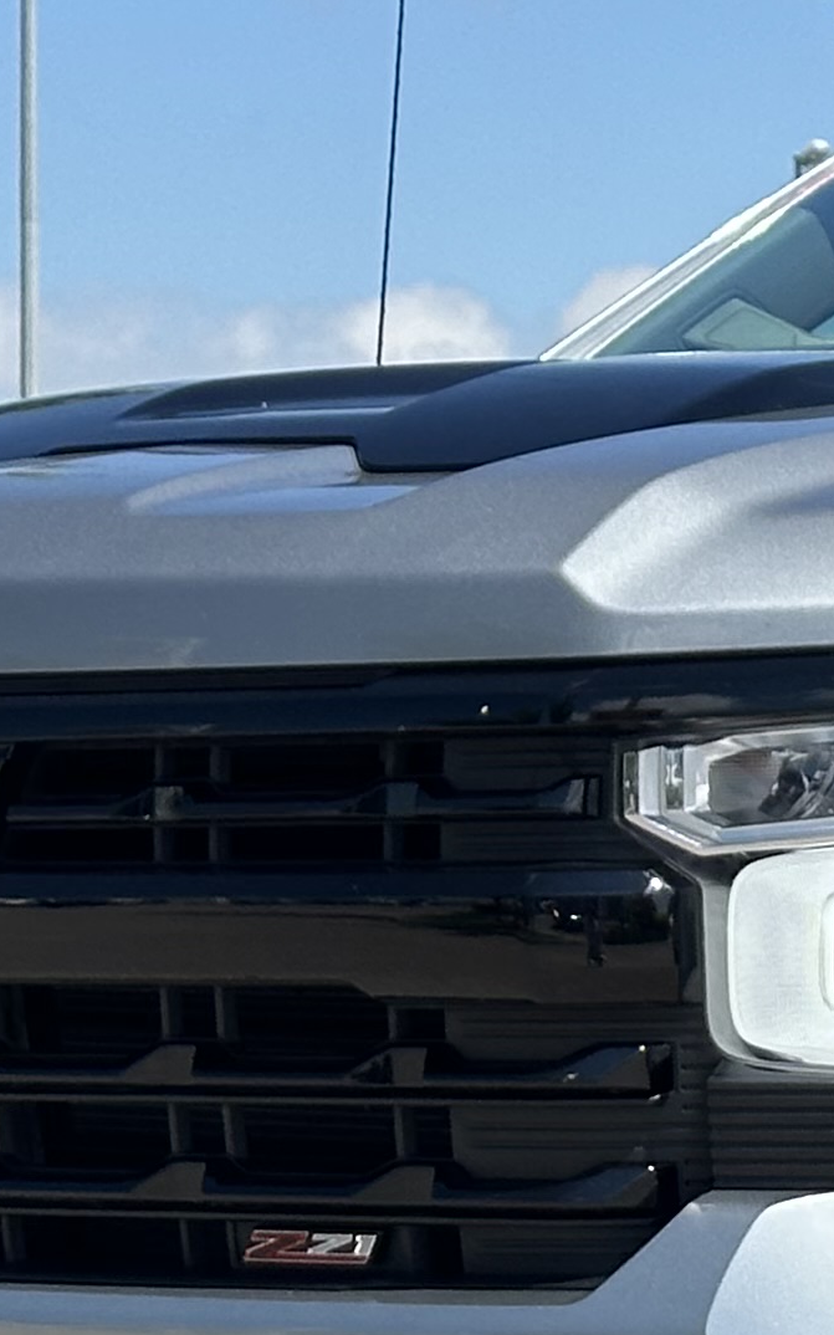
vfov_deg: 11.0
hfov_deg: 6.7
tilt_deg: -0.7
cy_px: 864
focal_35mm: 191
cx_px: 1478
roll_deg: +0.6
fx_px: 6948
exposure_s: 1/3257
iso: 64
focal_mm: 6.86
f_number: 1.78
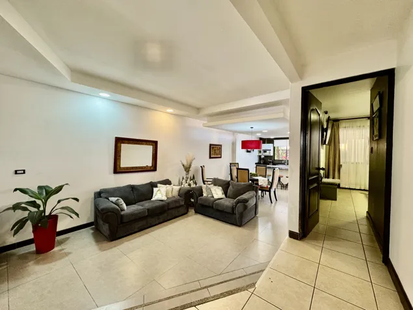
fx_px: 167
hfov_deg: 102.1
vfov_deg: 85.7
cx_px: 206
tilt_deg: -0.2
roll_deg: +0.1
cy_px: 155
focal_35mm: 14
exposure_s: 1/60
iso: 160
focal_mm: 2.22
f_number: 2.2
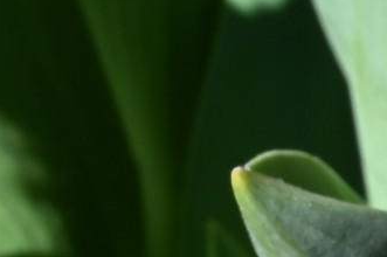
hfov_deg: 6.5
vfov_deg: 4.5
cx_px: 912
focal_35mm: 302
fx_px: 3243
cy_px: -5
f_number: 22
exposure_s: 1/60
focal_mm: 52
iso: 250
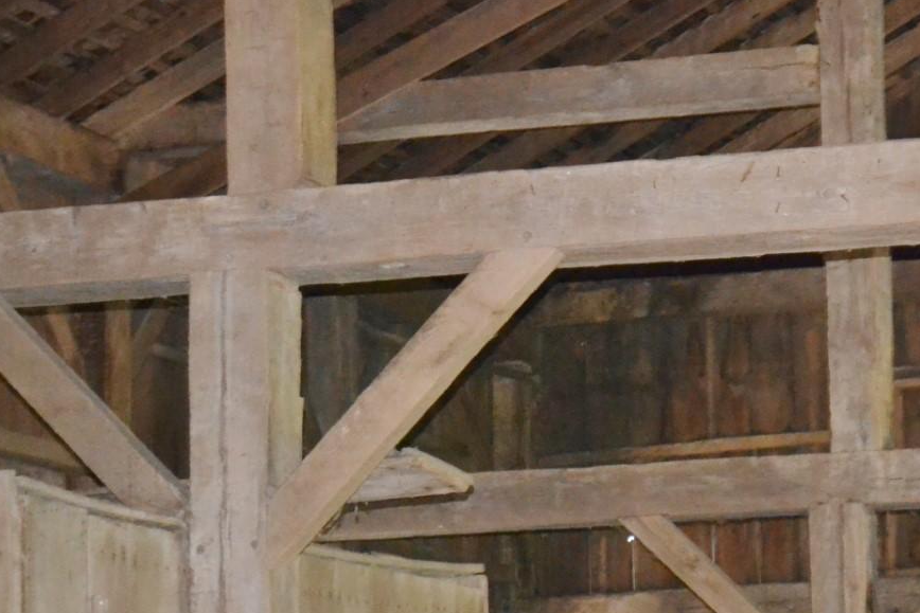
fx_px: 3934
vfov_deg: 8.9
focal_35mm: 154
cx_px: 780
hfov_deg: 13.3
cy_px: 481
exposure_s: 1/60
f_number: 5.6
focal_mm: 55
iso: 3200
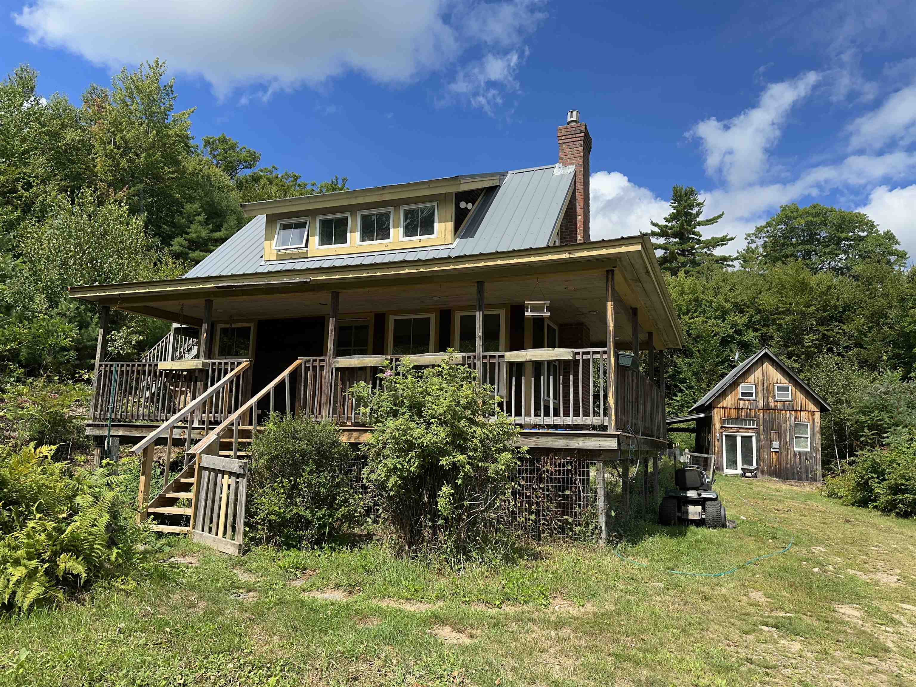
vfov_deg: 56.8
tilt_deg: +9.1
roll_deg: -0.5
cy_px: 344
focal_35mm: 24
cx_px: 458
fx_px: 635
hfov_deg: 71.6
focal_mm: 6.86
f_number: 1.78
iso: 80
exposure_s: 1/3356
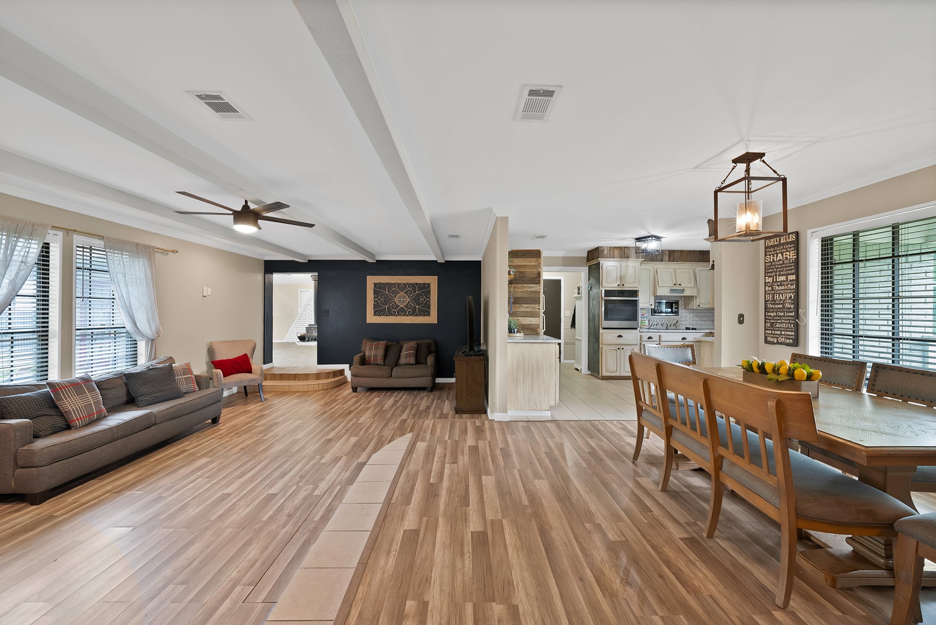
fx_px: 338
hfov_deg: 108.3
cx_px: 468
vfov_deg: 85.5
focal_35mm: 13
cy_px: 312
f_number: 8
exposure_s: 1/1.25
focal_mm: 13
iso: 640
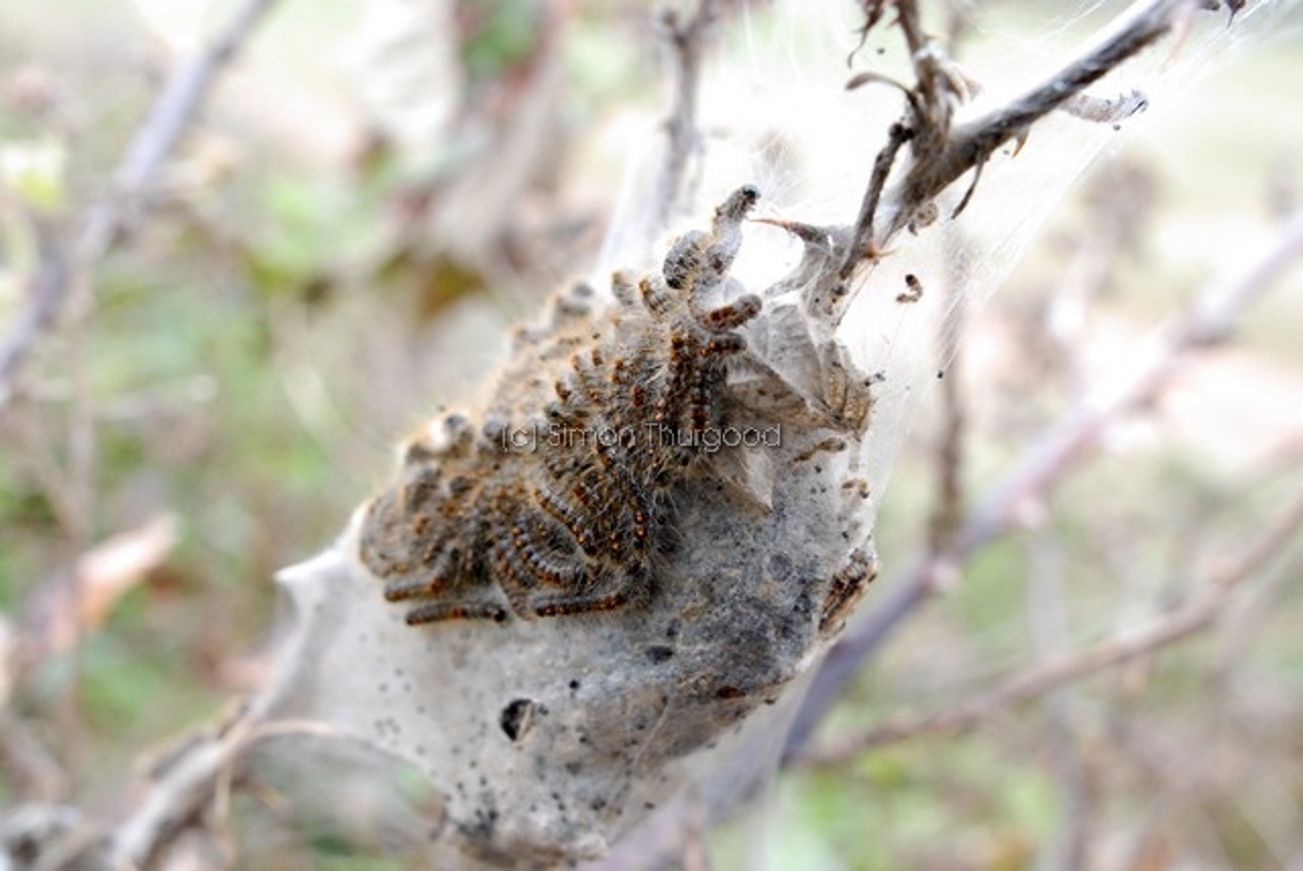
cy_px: 436
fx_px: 1304
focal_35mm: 36
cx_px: 652
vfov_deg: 36.9
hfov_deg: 53.1
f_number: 9
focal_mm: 24
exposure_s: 1/320
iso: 1600
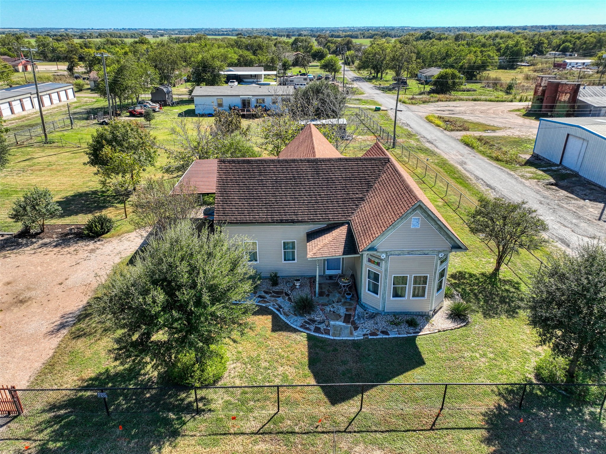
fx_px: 420
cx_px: 303
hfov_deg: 71.6
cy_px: 227
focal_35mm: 24
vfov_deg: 56.8
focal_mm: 12.3
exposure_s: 1/2000
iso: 210
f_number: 2.8
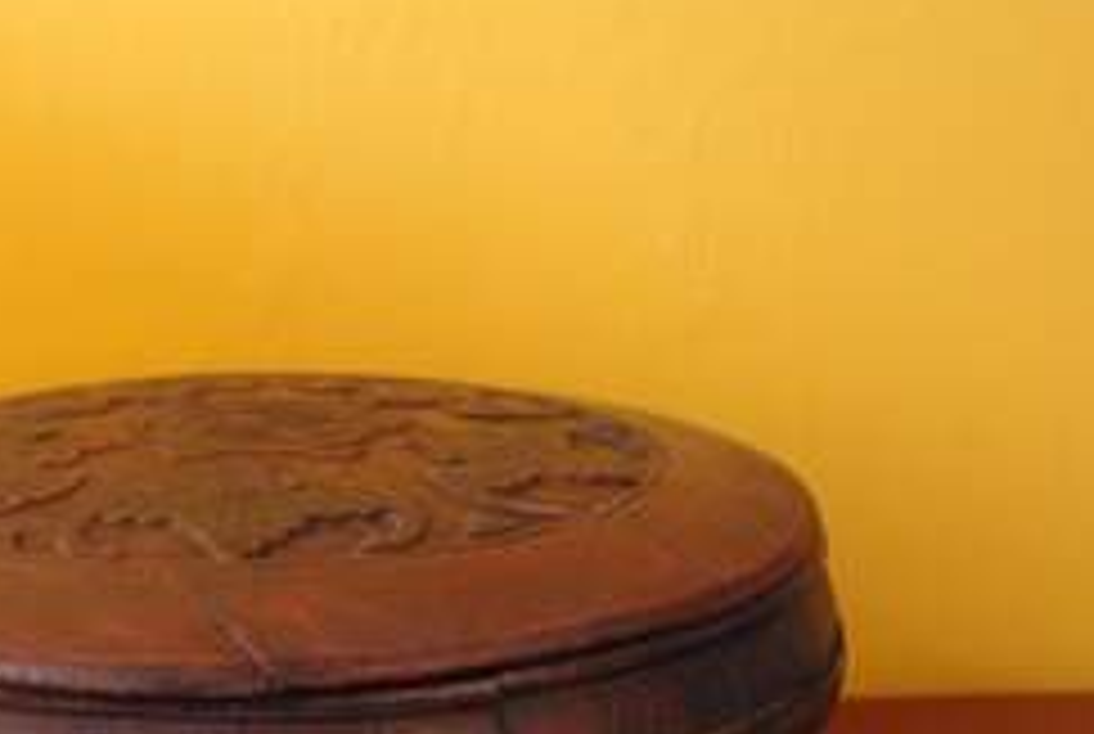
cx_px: 288
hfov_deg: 28.8
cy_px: 549
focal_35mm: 69
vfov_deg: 19.7
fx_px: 2101
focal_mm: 28.13
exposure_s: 1/20
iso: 1600
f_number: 5.6
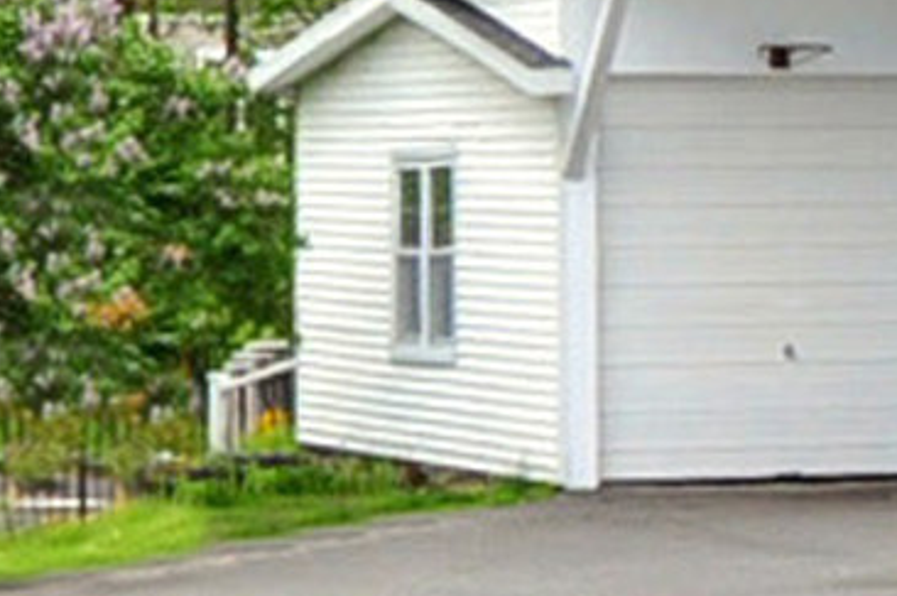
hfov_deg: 8.8
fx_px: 5325
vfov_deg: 6.3
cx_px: 2142
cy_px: -460
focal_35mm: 214
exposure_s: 1/400
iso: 250
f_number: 8
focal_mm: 18
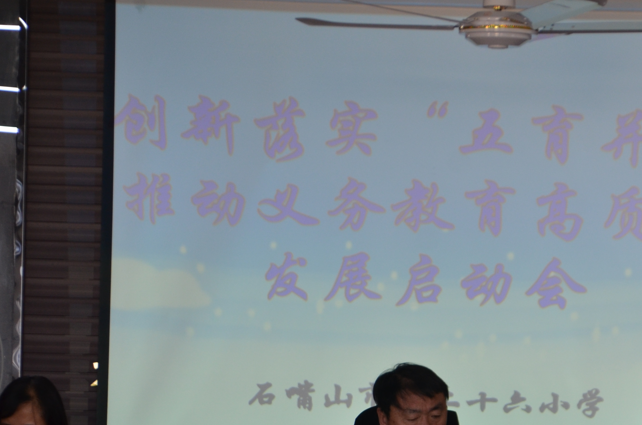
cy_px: 358
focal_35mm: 243
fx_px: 4325
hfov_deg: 8.5
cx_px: 436
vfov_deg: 5.6
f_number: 5.6
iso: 450
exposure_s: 1/60
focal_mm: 92
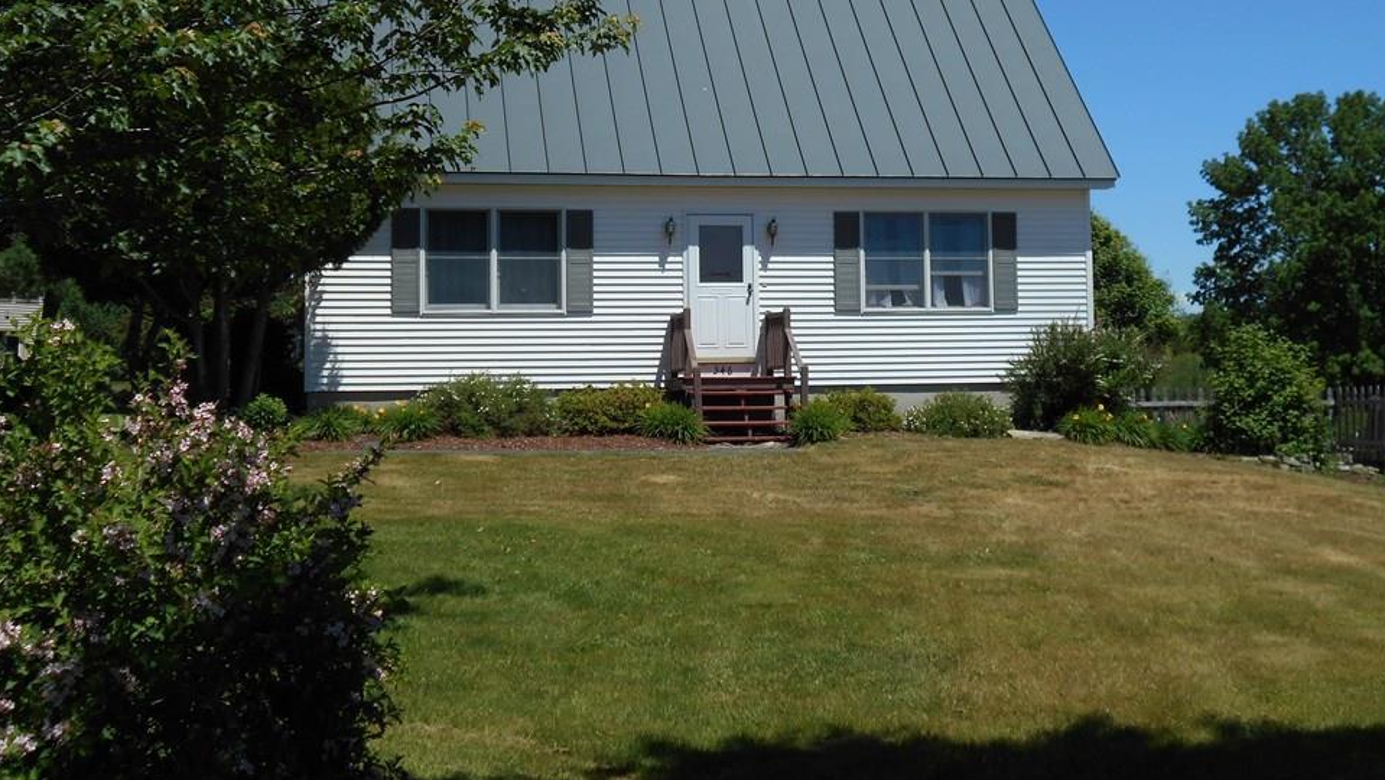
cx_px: 732
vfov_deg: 23.8
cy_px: 231
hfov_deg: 41.3
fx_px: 1837
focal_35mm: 50
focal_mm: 7.7
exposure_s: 1/800
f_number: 4.2
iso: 80
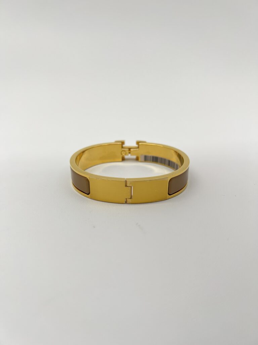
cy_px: 172
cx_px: 129
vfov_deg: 67.3
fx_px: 258
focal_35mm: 26
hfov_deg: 53.1
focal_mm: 5.7
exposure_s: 1/207
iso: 40
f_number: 1.5
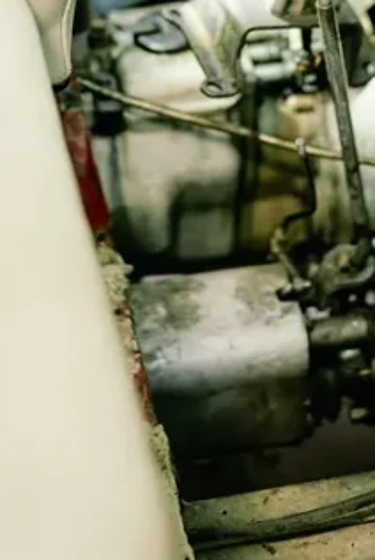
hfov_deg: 12.2
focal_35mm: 113
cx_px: 201
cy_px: -187
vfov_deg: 16.9
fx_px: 1762
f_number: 1.2
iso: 1600
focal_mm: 35
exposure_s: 1/250
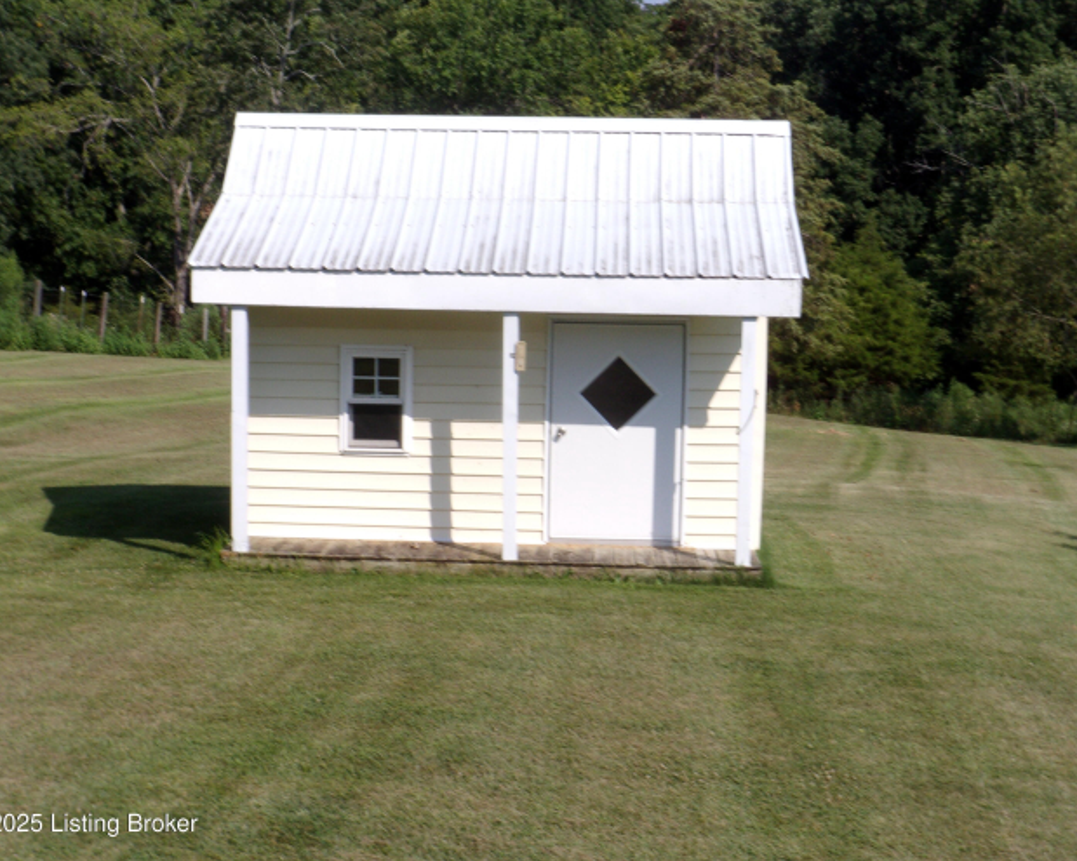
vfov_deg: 18.7
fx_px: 2613
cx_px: 549
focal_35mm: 82
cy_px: 428
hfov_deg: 23.3
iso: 80
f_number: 14.3
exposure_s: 1/75
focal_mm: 14
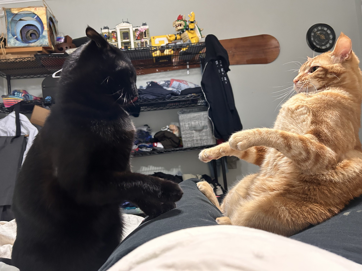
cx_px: 181
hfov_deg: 67.3
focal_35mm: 26
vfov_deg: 53.1
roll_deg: +5.7
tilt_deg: -0.1
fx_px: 272
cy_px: 136
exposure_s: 1/60
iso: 500
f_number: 1.5
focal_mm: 5.7
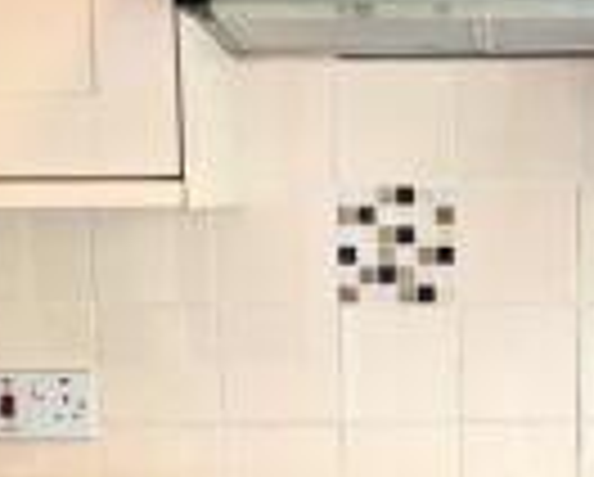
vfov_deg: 15.4
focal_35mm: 99
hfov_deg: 19.0
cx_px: 520
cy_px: 421
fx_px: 1743
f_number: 1.7
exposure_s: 1/100
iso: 320
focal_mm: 6.3
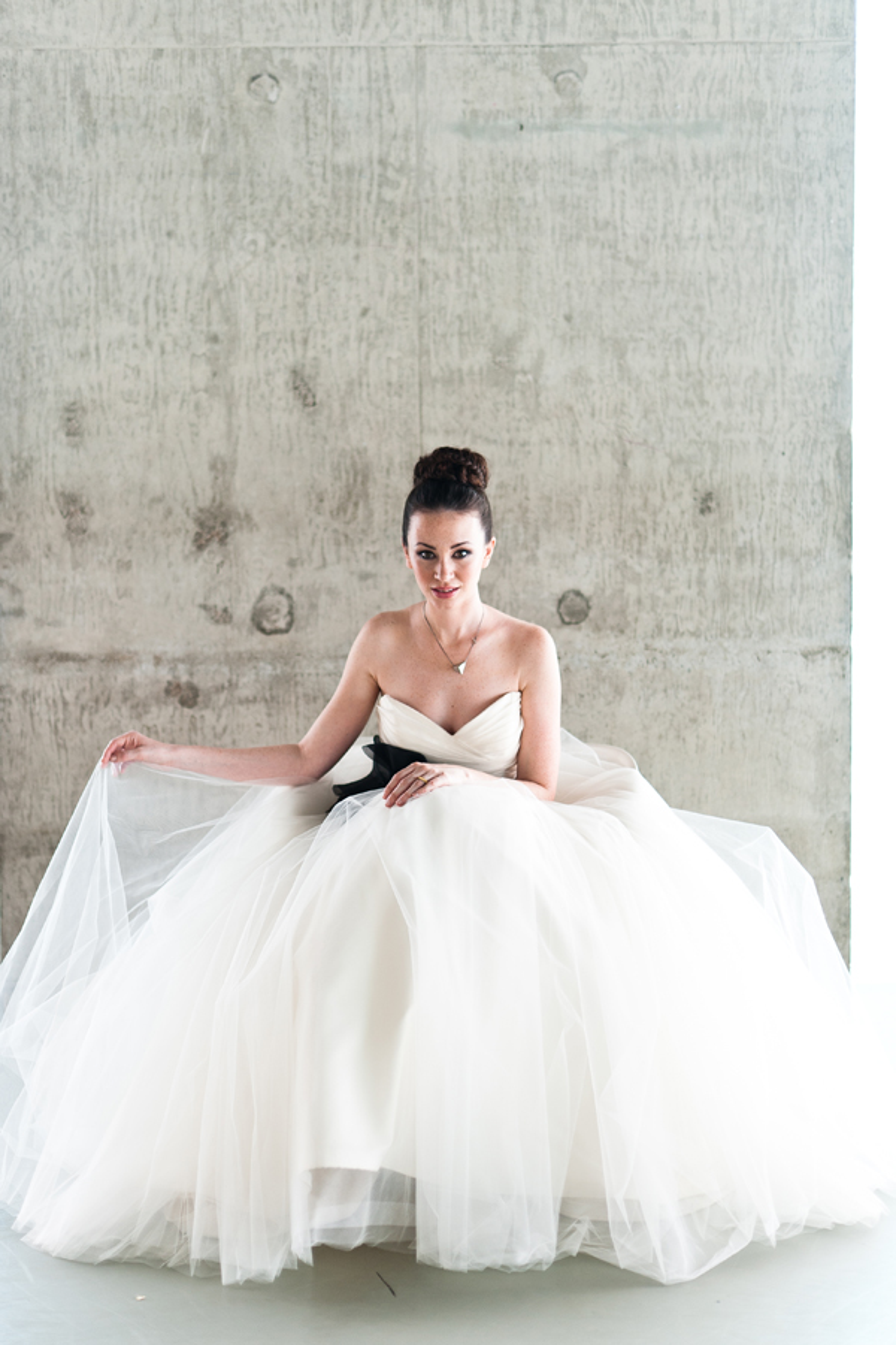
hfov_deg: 27.0
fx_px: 1867
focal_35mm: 50
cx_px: 448
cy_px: 672
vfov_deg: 39.6
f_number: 2
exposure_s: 1/320
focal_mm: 50
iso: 200
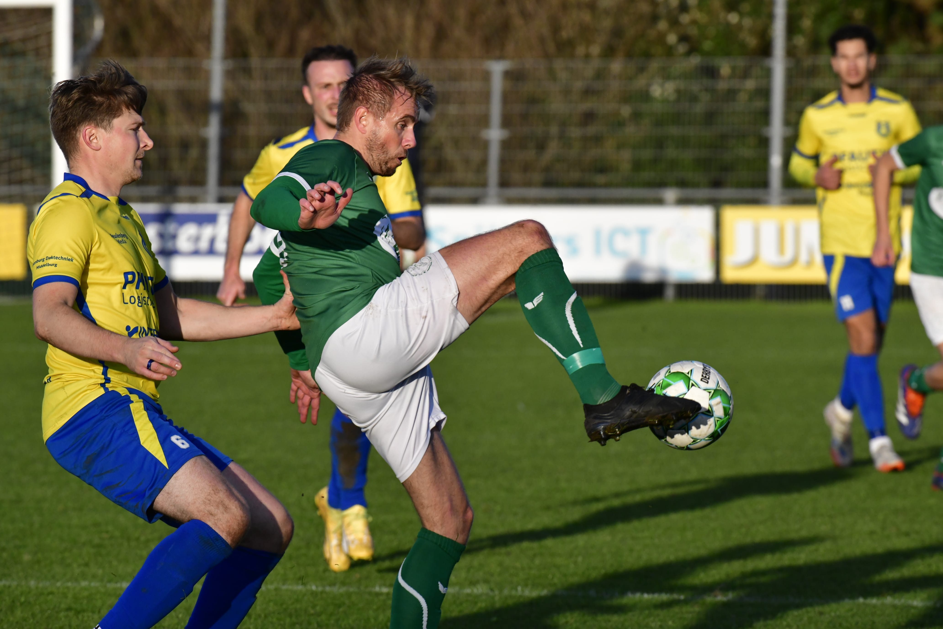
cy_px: 314
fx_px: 7858
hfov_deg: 6.9
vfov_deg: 4.6
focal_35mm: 300
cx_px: 472
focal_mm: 300
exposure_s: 1/2000
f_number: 11
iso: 2200
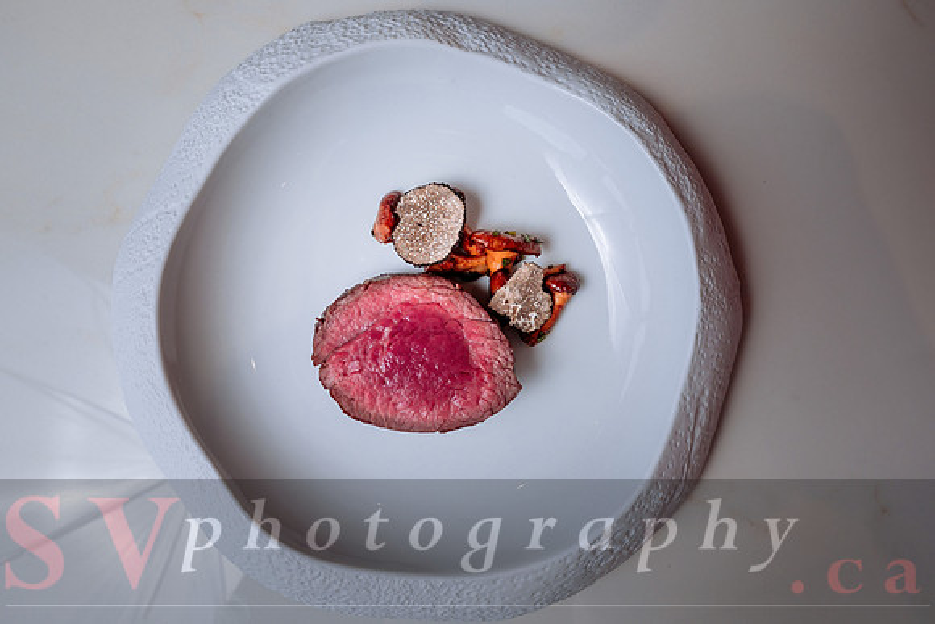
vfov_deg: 47.3
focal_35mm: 27
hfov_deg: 66.4
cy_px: 323
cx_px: 424
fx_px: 712
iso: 200
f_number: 5.6
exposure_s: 1/200
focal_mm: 16
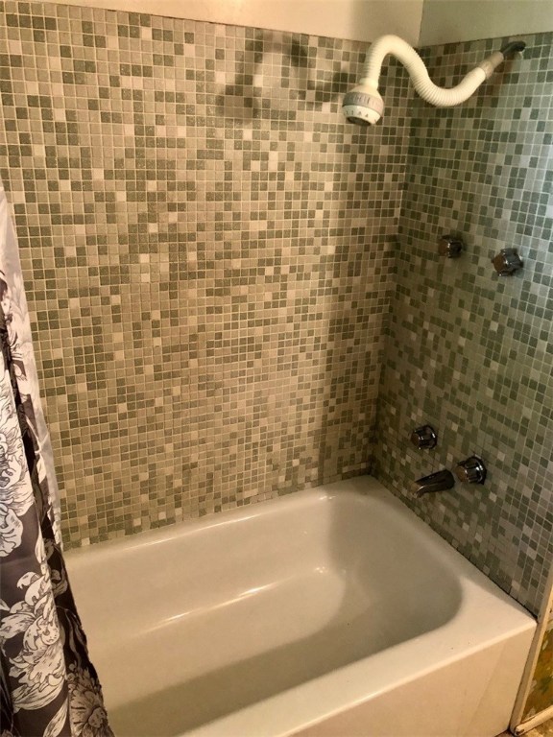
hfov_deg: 49.7
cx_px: 276
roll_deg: -0.9
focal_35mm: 28
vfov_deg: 63.4
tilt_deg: -20.7
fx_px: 596
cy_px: 368
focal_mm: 3.99
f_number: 1.8
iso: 80
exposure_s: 1/15
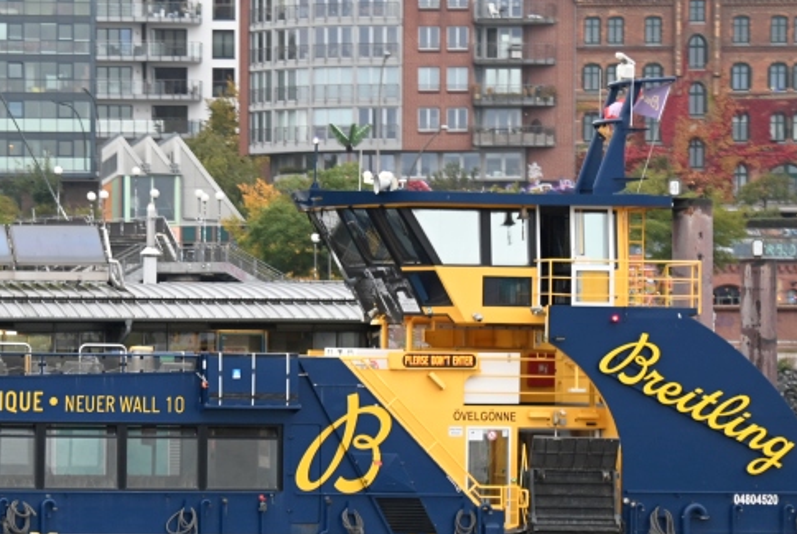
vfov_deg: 9.3
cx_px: 99
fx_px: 3280
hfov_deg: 13.7
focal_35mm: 148
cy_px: 288
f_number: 4
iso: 400
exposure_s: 1/80
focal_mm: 70
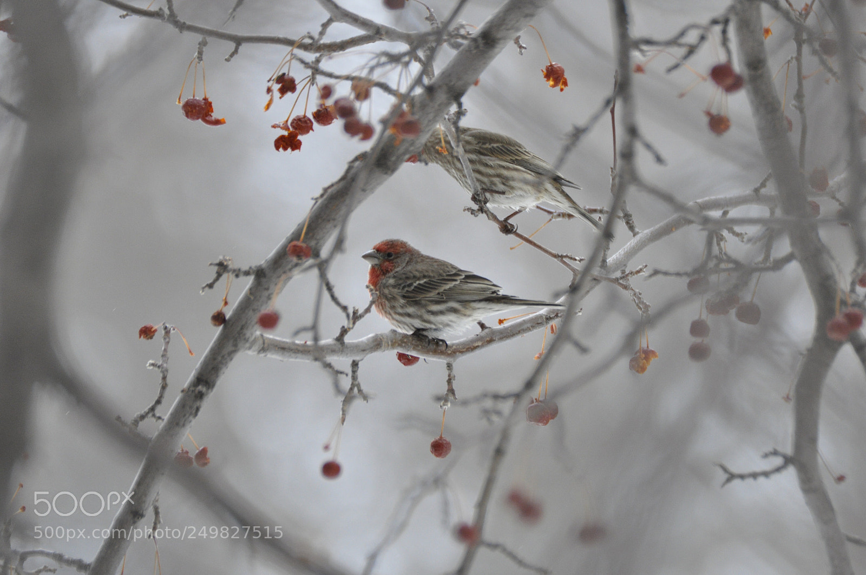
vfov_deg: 1.8
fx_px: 18021
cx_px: 433
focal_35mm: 750
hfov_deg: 2.8
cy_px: 288
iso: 900
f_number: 6.3
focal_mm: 500
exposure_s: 1/500
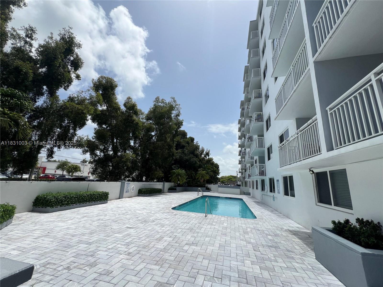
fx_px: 144
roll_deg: -3.3
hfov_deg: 106.2
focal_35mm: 13
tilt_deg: +14.6
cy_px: 144
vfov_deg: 89.9
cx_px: 192
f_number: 1.8
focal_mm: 1.57
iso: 32
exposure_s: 1/2597
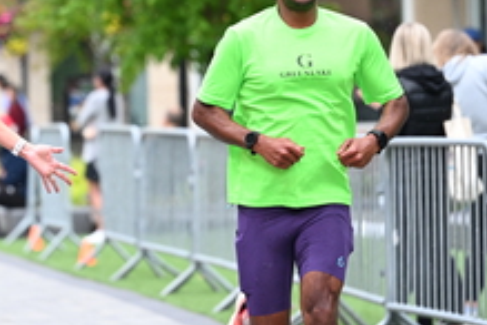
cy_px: 52
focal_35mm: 301
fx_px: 4072
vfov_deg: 4.6
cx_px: 98
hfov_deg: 6.8
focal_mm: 120
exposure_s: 1/1250
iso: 1250
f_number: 2.8
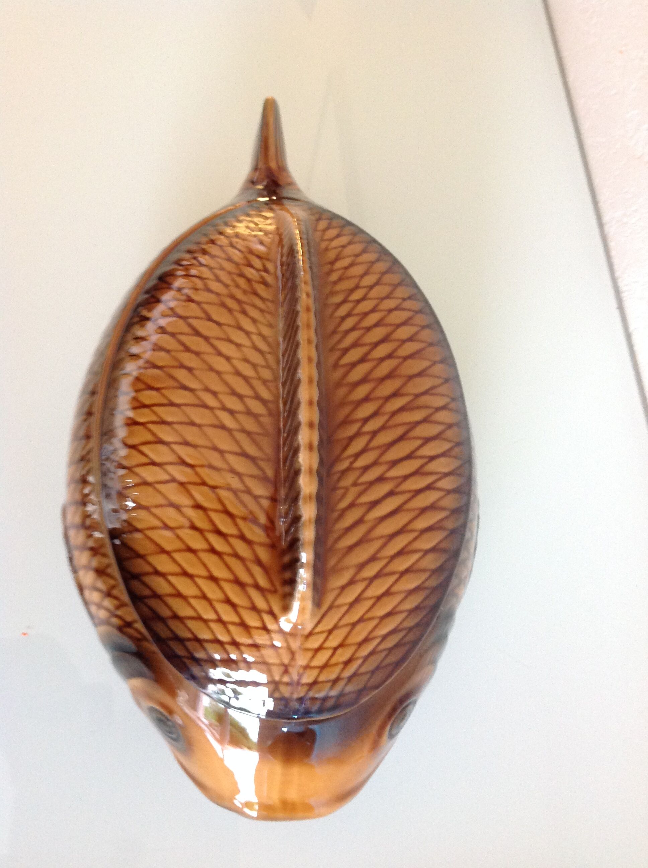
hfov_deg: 40.6
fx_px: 876
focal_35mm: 35
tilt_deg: -70.5
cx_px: 324
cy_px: 434
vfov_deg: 52.7
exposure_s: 1/15
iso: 250
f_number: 2.4
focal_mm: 4.28
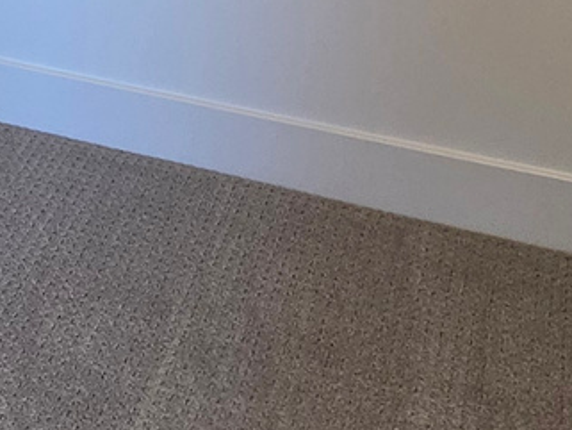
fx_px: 1372
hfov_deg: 19.7
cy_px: -378
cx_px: -337
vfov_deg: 15.1
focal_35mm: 83
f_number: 1.9
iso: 200
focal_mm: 2.2
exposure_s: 1/120
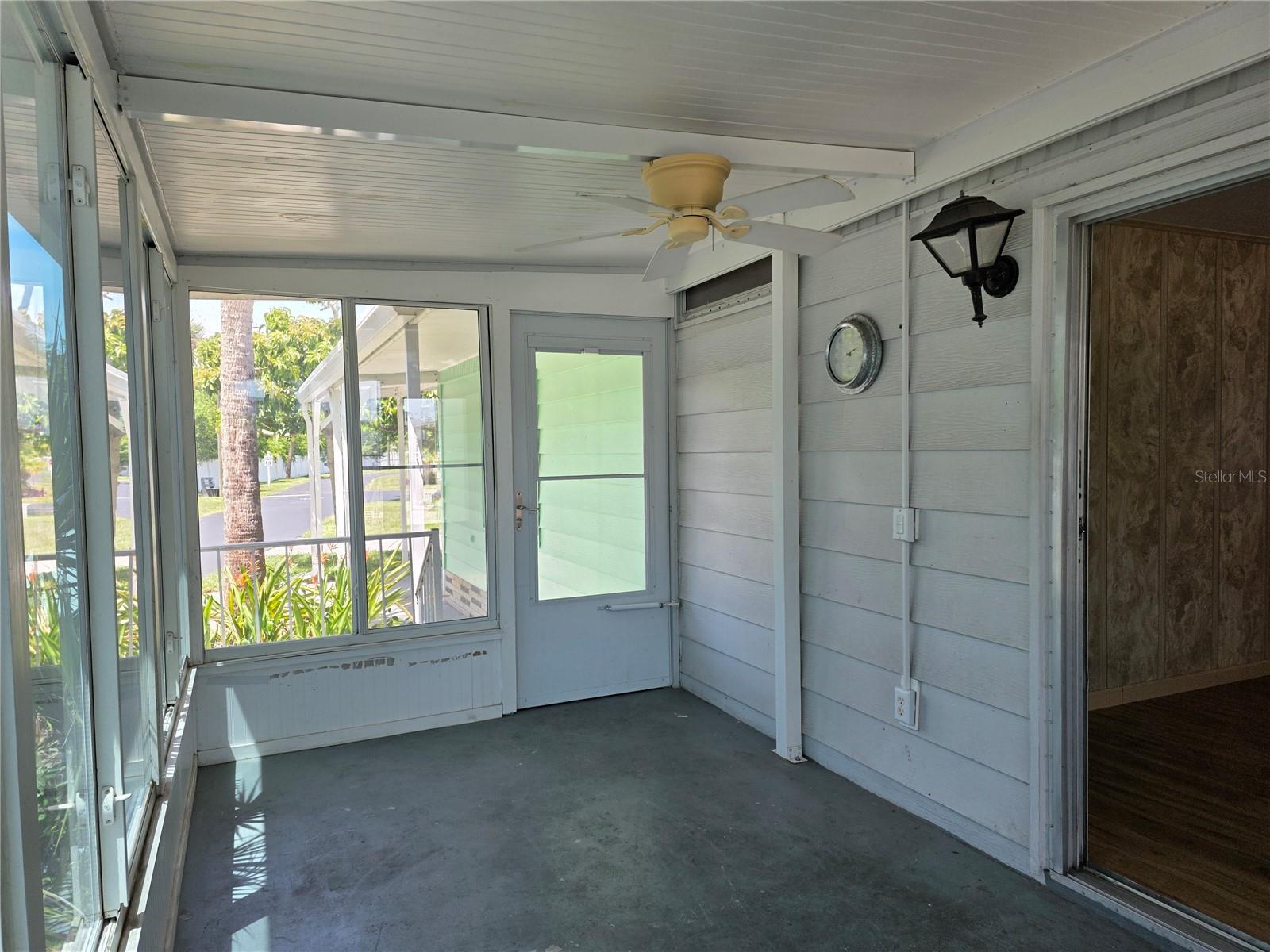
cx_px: 635
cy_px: 476
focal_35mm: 23
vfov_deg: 58.9
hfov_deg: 73.9
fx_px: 844
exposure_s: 1/359
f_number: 1.7
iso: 40
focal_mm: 6.3
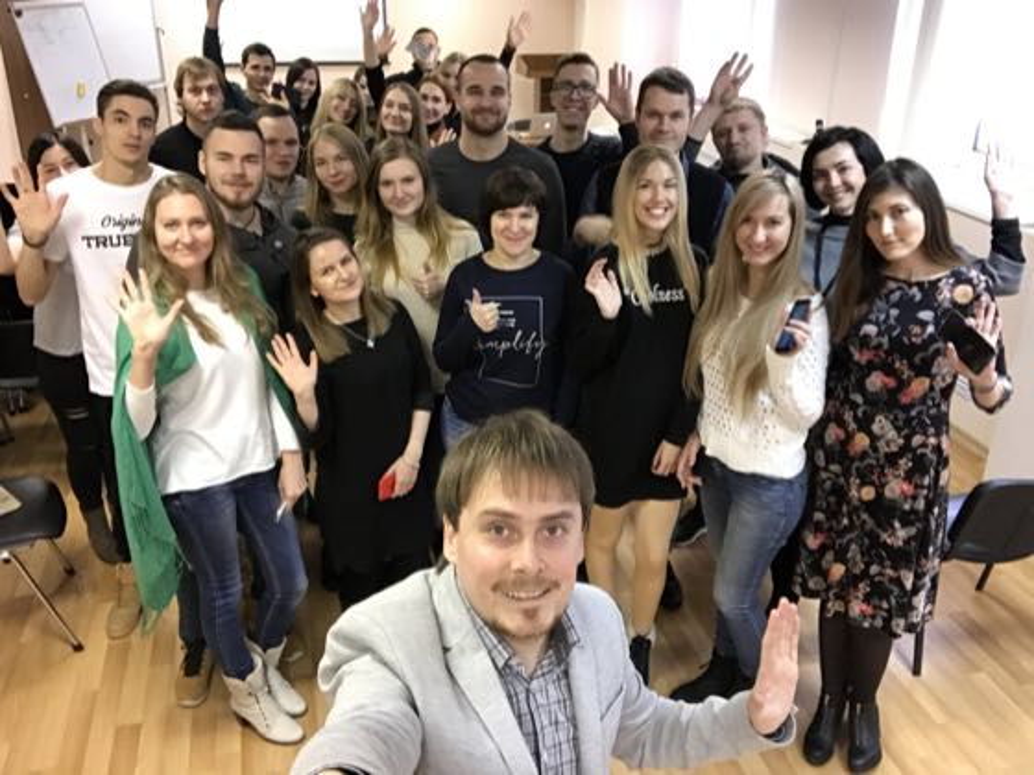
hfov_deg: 56.8
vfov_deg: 44.2
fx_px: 956
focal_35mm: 32
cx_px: 517
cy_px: 388
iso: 200
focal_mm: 2.87
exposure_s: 1/33
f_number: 2.2
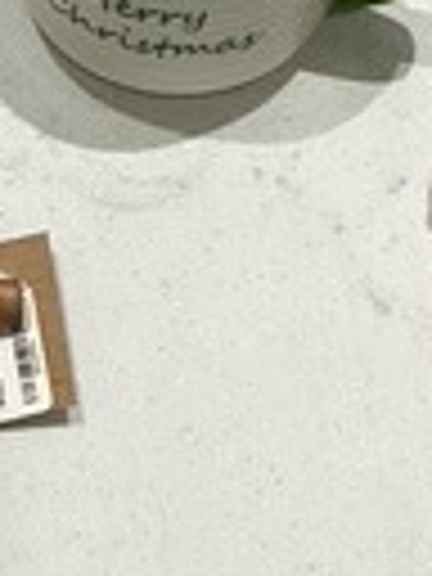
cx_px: -99
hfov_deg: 9.4
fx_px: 2579
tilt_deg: -54.4
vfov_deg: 12.3
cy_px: -230
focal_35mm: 155
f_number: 2.4
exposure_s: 1/60
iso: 64
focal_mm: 3.3
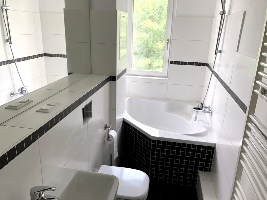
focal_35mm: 28
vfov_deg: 49.7
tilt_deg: -18.2
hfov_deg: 63.4
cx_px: 134
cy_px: 100
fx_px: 216
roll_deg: -0.8
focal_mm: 3.99
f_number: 1.8
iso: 50
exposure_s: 1/120
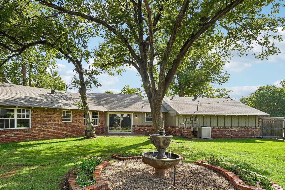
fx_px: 158
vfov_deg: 60.6
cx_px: 114
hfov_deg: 82.9
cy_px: 125
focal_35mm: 20
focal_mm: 14
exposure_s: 1/50
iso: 100
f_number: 8
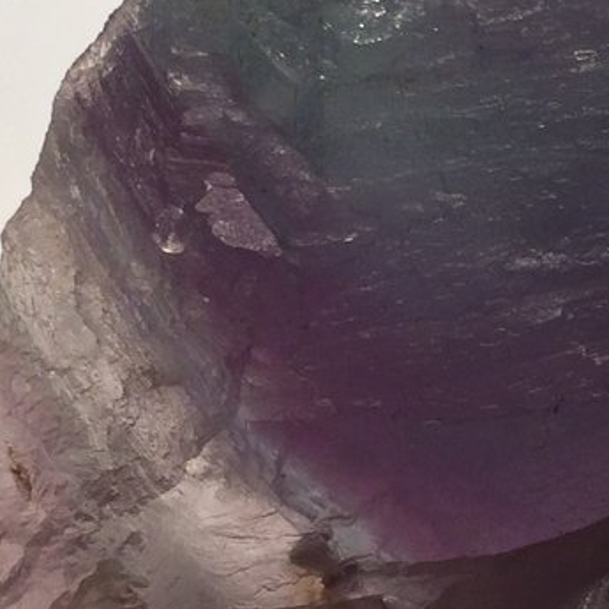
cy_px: 376
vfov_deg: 14.6
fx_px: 2369
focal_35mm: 119
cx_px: 607
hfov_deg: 14.4
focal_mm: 4.15
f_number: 2.2
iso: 64
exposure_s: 1/120
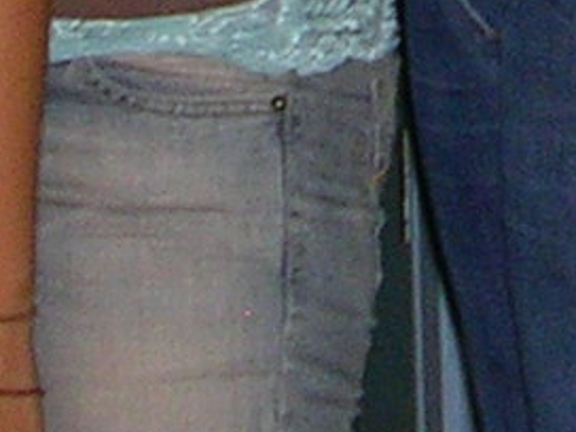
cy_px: -656
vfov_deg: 5.0
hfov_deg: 6.8
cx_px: 1002
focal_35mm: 286
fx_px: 4759
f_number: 2.8
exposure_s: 1/60.1
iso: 85
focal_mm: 5.8
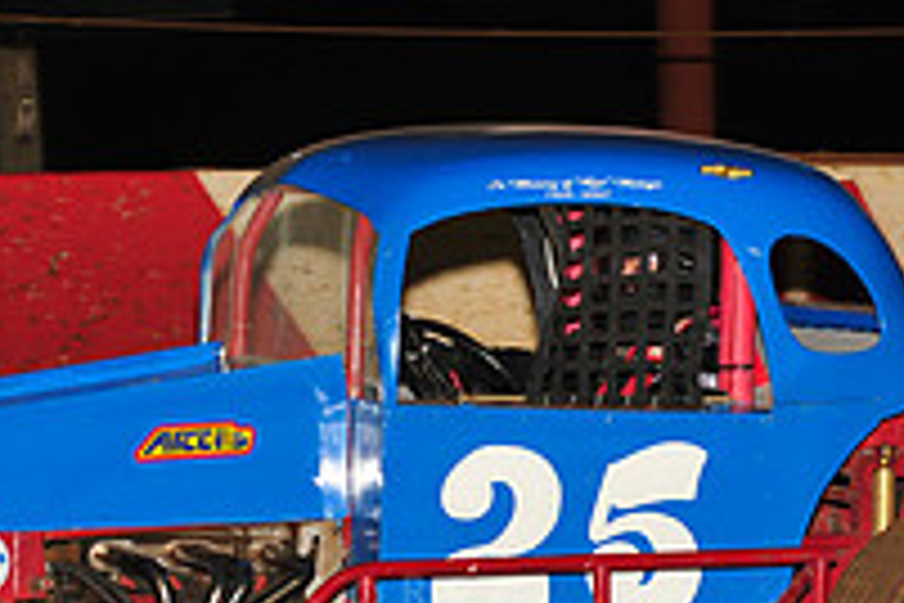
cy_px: 432
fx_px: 8110
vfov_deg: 4.3
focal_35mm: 323
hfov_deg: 6.4
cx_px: 414
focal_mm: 112
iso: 640
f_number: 6.3
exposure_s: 1/250
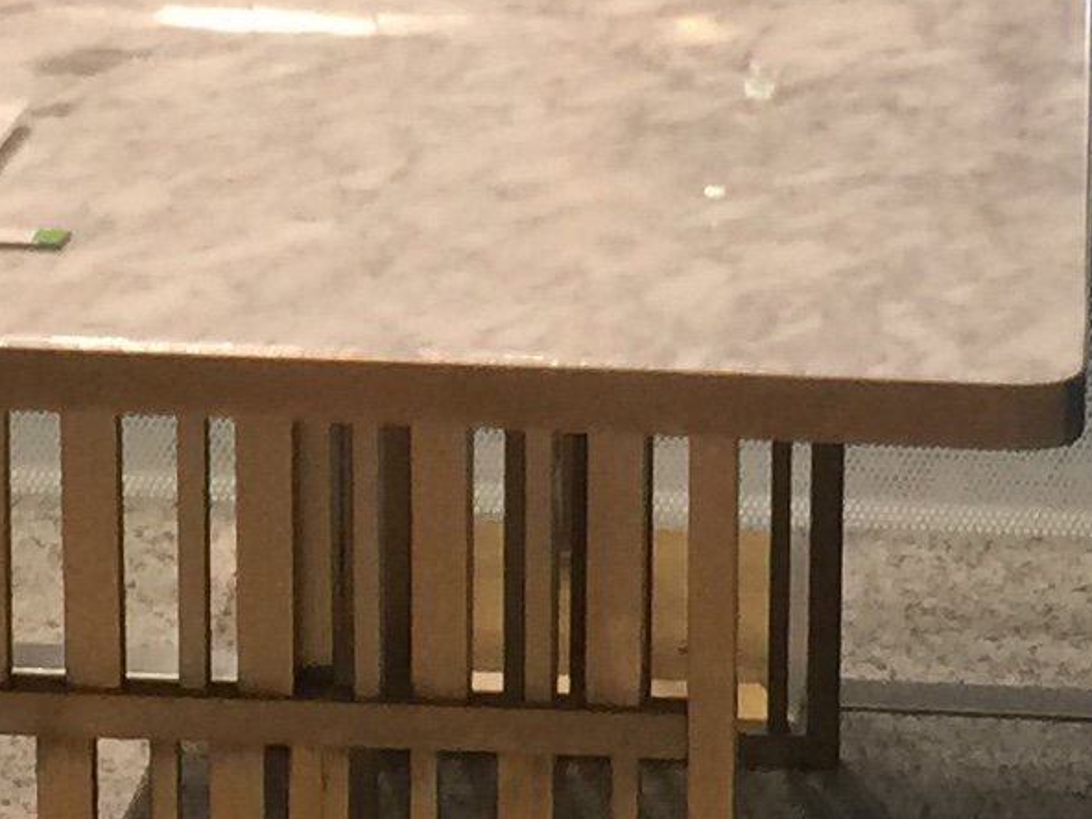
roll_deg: -1.2
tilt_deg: -11.3
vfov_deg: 9.2
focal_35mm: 160
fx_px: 5047
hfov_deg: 12.3
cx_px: 585
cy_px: -155
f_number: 2.2
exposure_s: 1/33
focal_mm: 4.15
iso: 50
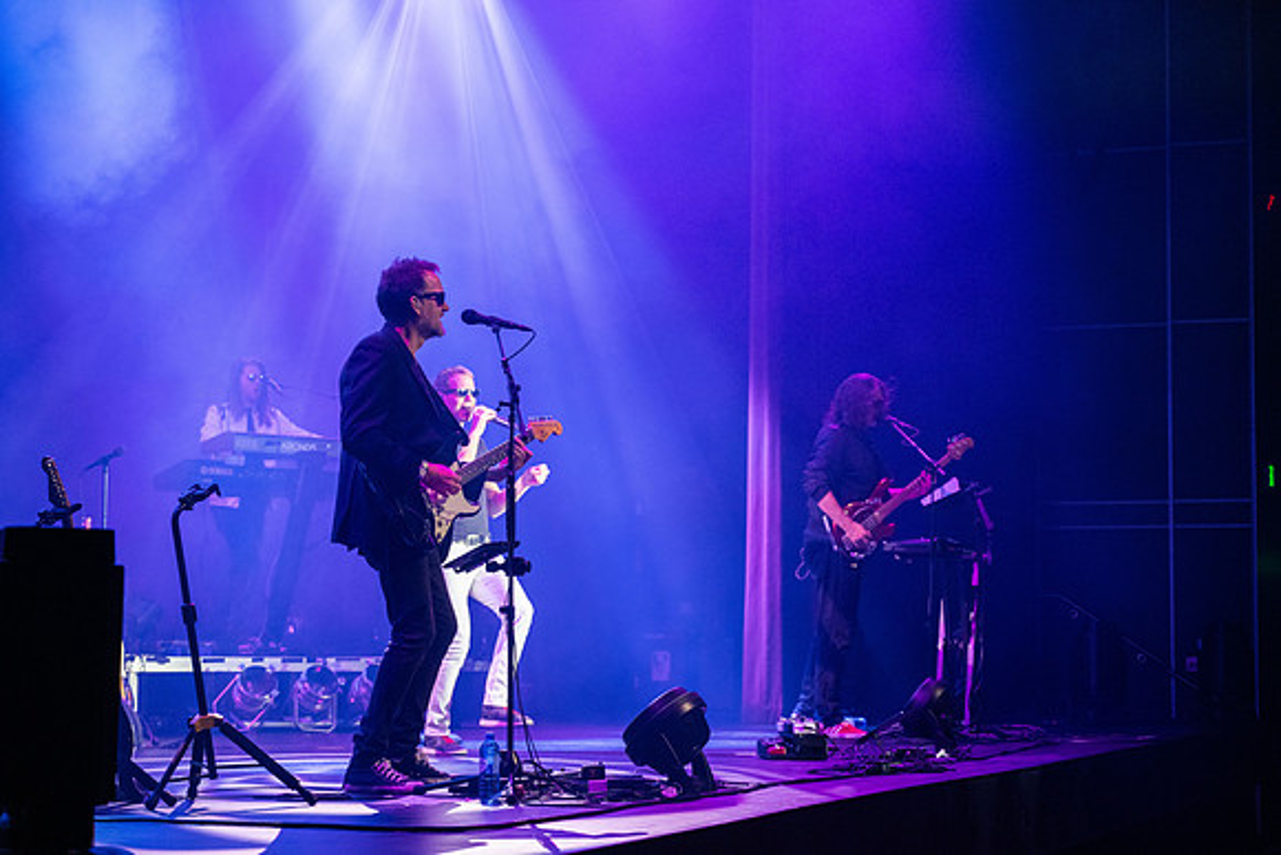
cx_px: 640
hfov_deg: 28.8
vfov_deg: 19.5
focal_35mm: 70
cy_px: 428
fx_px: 2491
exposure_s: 1/250
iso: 3200
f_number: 4
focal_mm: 70
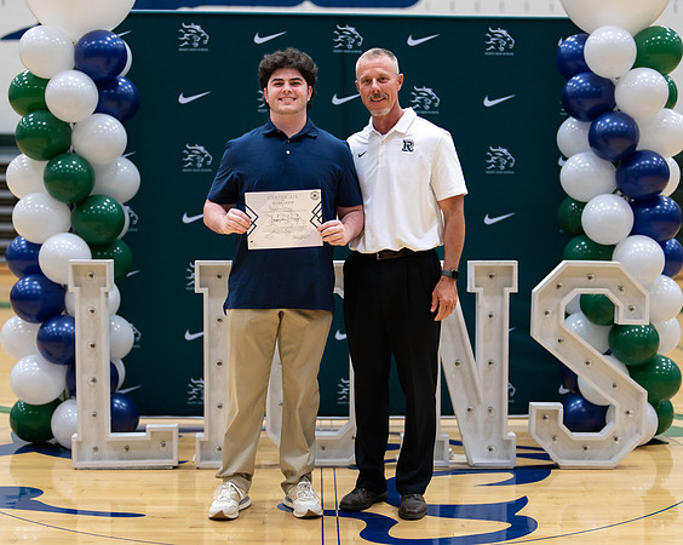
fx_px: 1285
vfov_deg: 23.9
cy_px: 298
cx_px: 336
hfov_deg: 29.8
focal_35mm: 64
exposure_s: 1/320
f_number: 1.2
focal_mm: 50
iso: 400
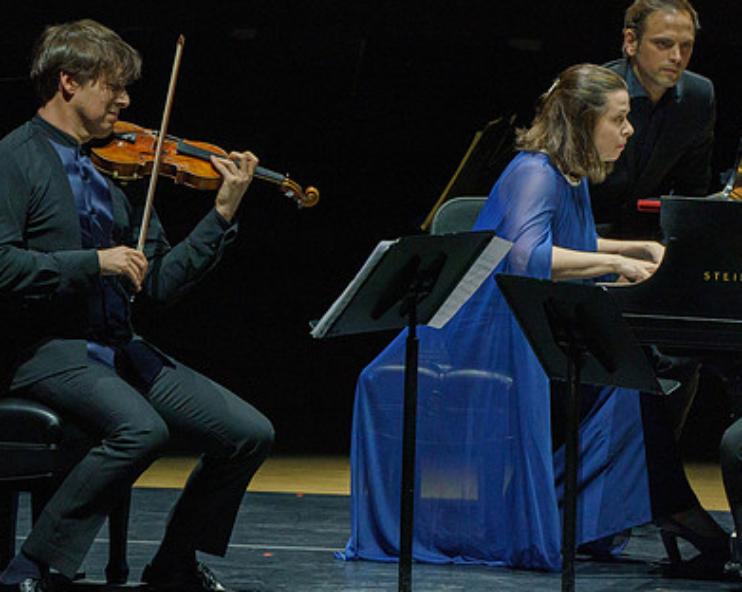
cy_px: 257
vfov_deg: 2.9
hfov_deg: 3.7
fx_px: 11562
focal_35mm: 527
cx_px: 452
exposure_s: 1/250
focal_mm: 352
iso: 4000
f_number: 10
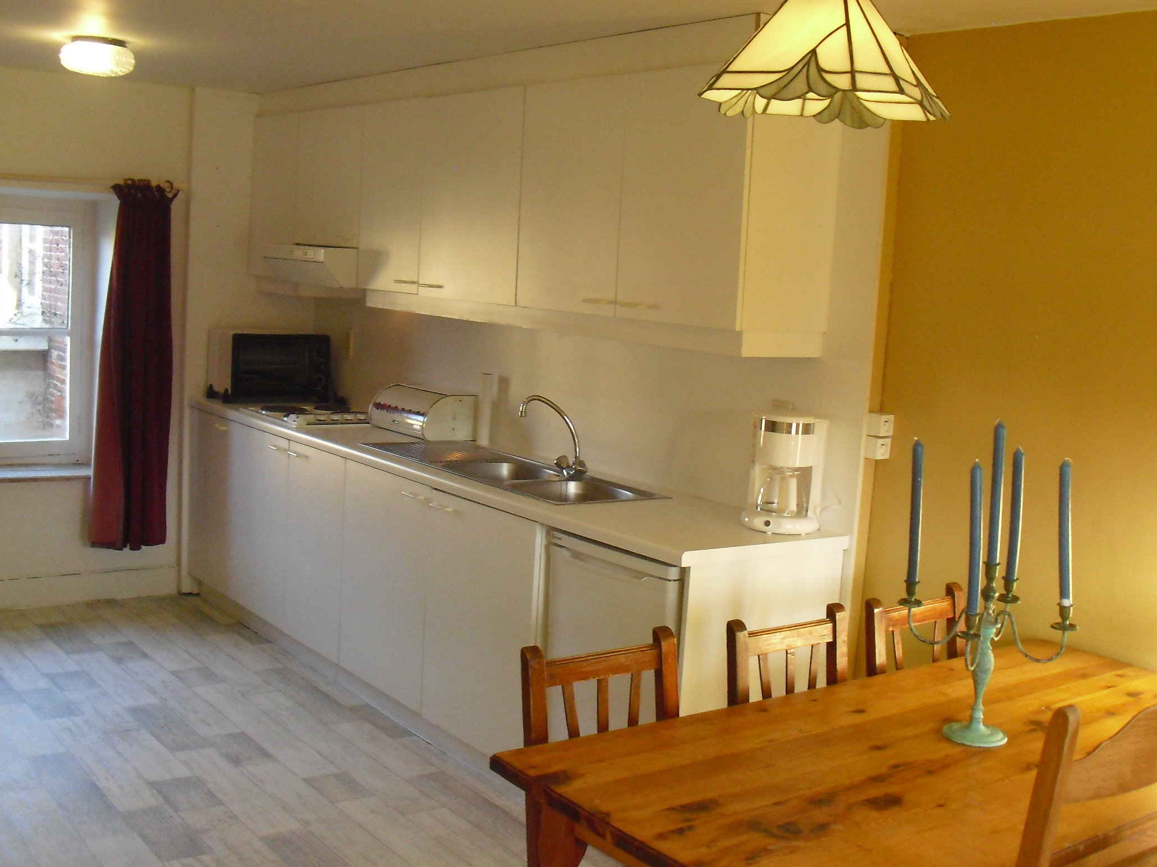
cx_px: 618
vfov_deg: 36.0
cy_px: 438
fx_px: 1337
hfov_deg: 46.8
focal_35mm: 40
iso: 400
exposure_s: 1/80
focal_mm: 6.3
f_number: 3.1
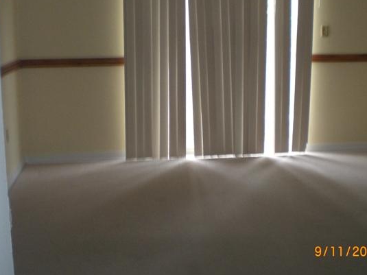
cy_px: 107
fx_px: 530
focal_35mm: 50
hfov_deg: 38.1
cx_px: 215
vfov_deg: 29.0
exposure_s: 1/60
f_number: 3.1
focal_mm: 6.3
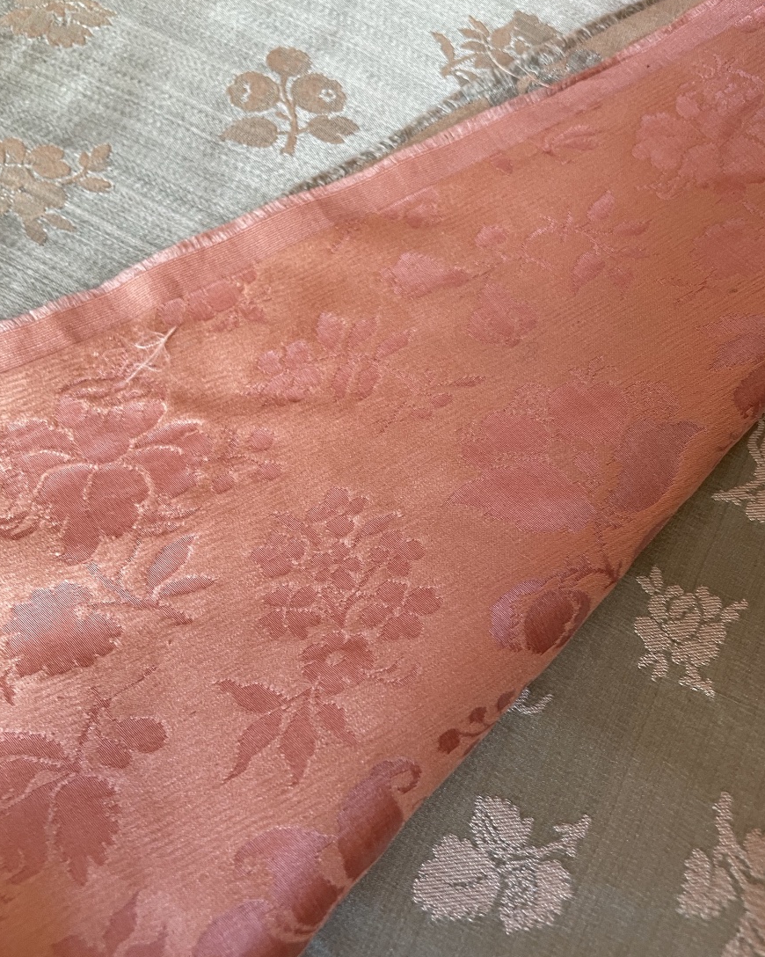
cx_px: 371
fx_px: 793
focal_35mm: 28
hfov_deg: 51.5
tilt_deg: -70.3
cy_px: 479
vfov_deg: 62.2
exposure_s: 1/50
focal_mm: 4.2
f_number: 1.6
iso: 125
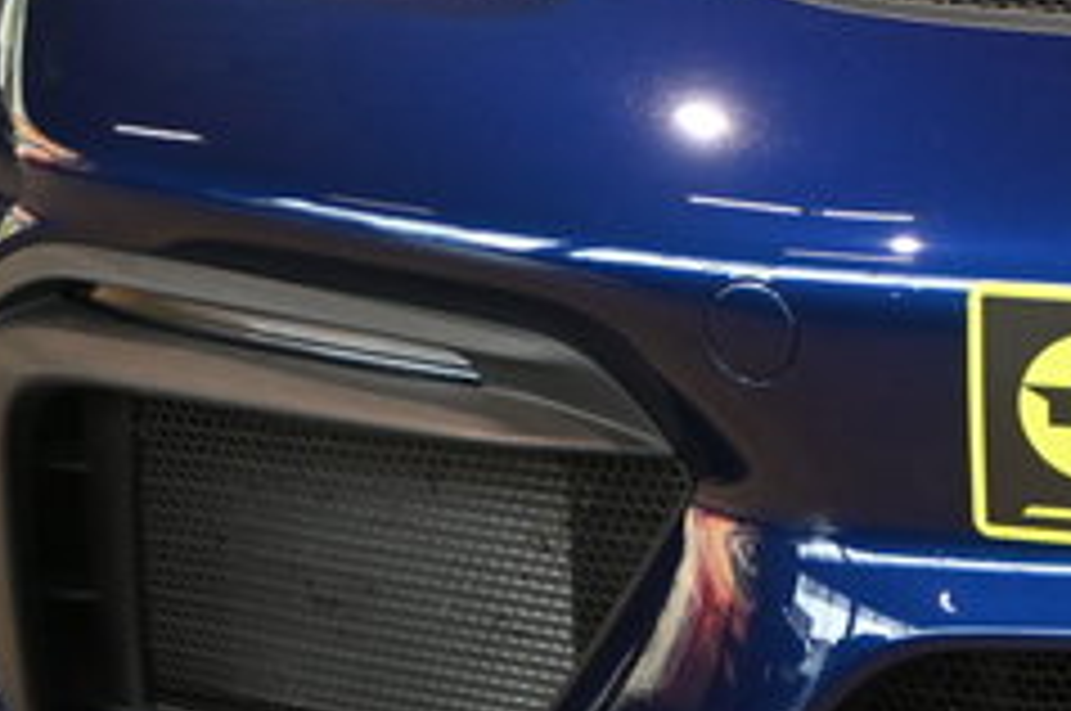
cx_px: 1598
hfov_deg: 14.9
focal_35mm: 128
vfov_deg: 10.6
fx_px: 3815
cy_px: 40
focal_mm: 26.5
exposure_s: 1/125
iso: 1000
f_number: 4.5
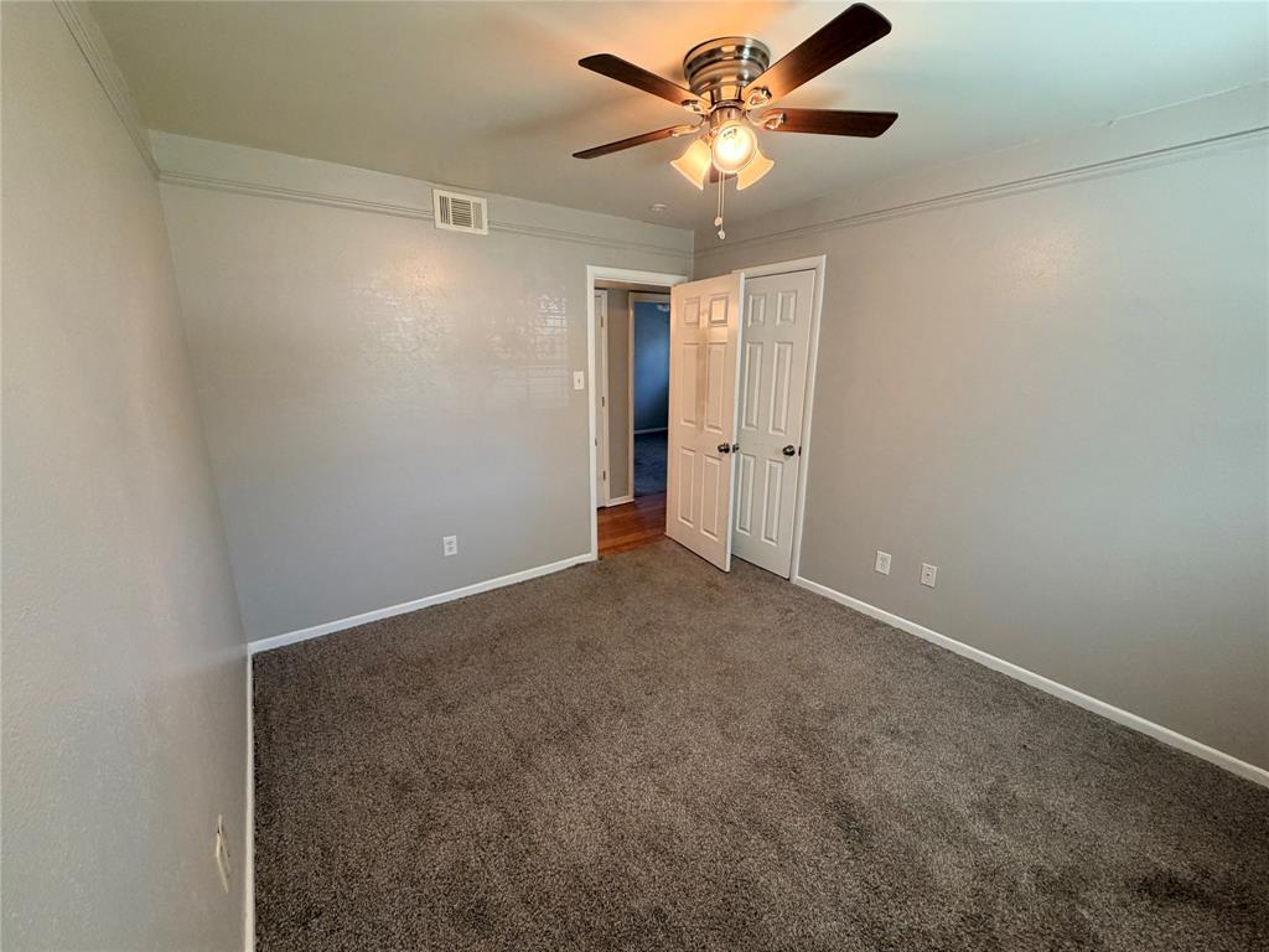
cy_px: 476
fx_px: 513
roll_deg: -0.6
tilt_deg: -14.6
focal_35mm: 14
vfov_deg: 85.7
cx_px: 634
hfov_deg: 102.1
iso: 200
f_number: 2.2
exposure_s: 1/60
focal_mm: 2.22
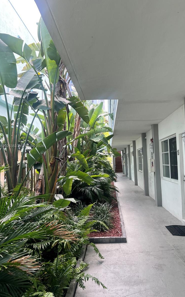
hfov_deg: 44.3
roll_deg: +1.7
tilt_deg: +3.6
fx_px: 226
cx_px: 111
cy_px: 146
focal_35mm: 28
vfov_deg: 66.5
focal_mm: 5.7
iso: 40
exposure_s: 1/238
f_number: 1.5
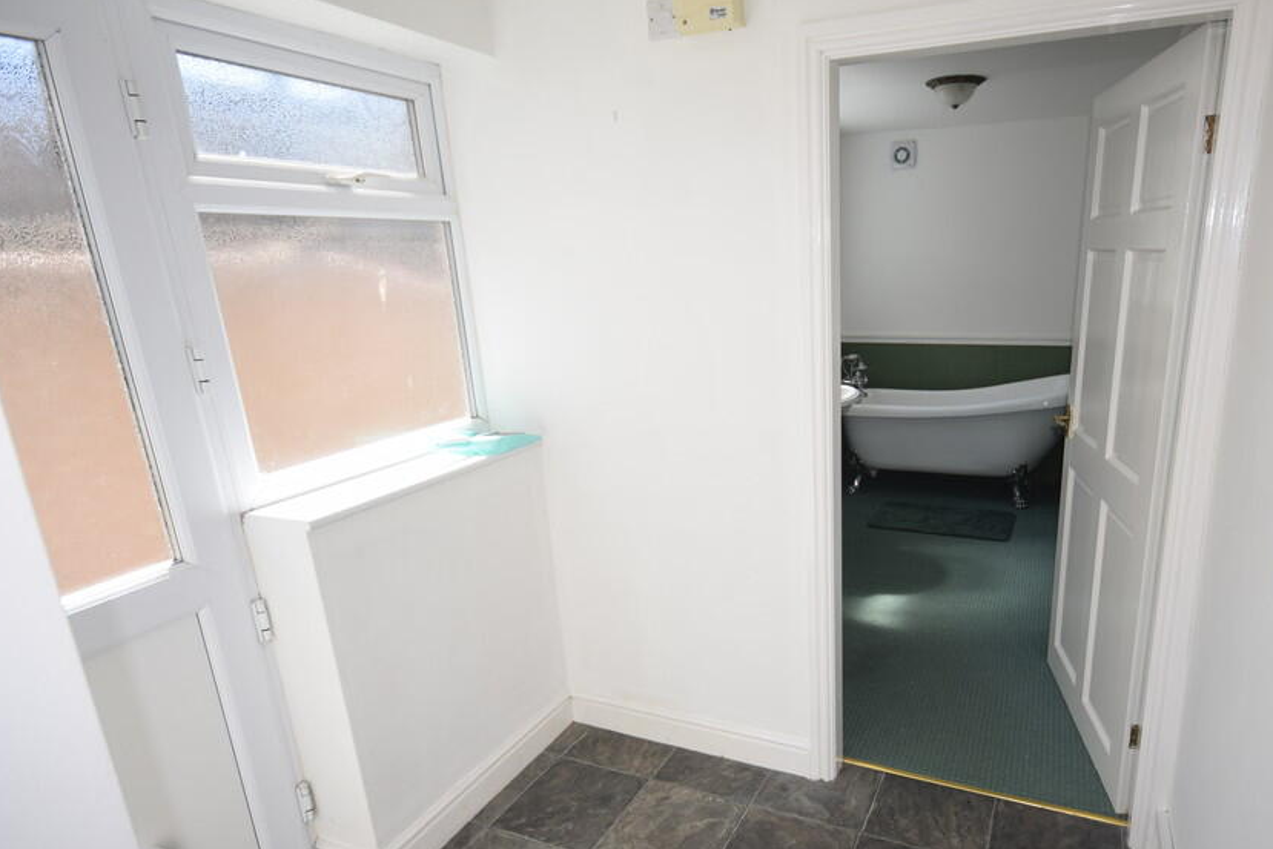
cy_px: 481
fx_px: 754
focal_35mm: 21
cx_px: 771
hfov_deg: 79.3
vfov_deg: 58.6
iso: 110
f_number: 5.6
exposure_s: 1/125
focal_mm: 11.5
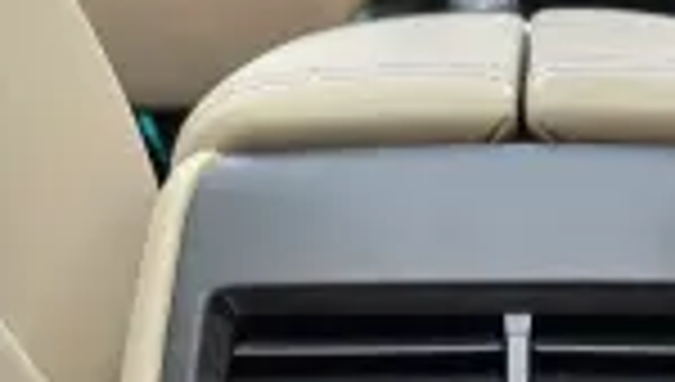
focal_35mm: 60
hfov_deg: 34.1
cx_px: 504
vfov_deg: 17.7
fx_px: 1076
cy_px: 598
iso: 250
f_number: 1.7
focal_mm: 6.3
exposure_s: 1/30.5
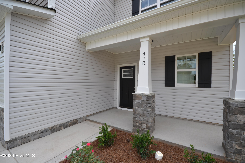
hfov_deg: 100.4
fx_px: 102
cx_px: 122
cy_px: 82
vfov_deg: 77.3
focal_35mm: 15
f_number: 6.3
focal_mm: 10
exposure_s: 1/160
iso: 100
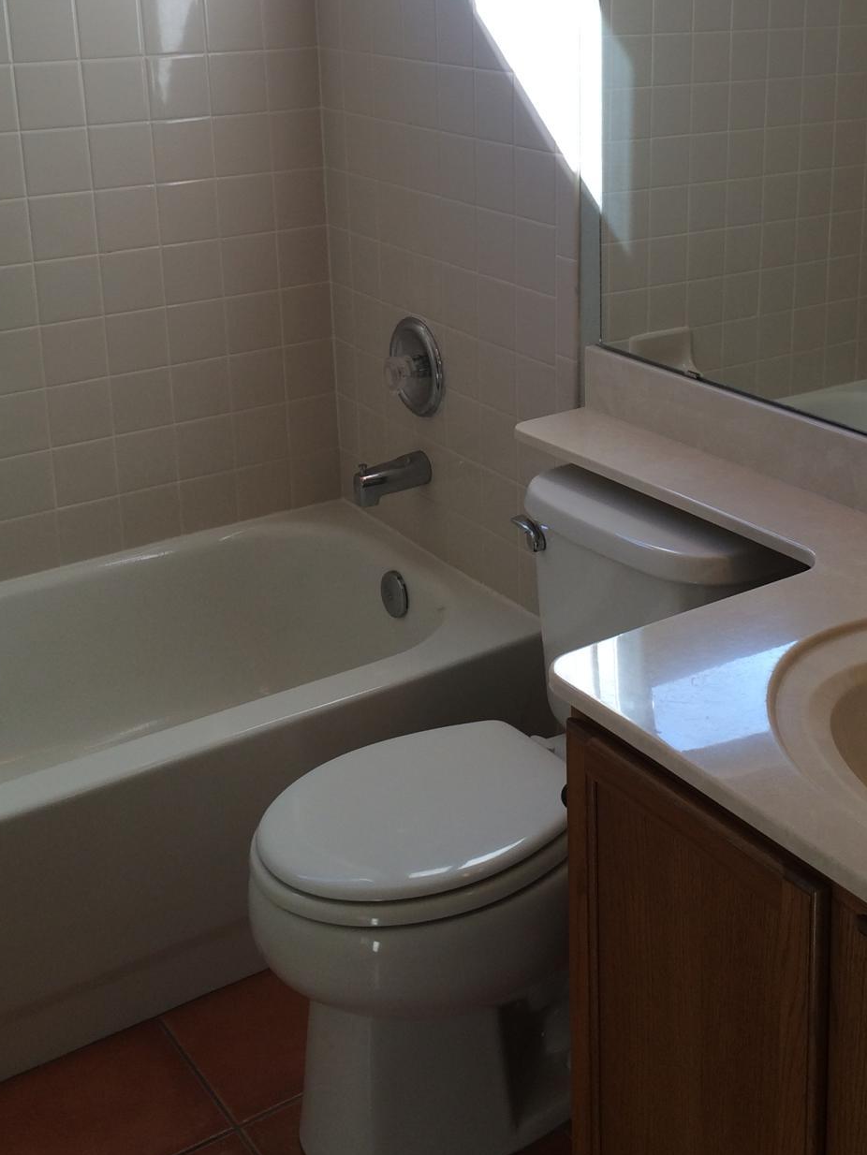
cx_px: 582
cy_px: 319
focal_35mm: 47
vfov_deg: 39.6
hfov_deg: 30.6
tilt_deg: -14.2
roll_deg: +1.5
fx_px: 1569
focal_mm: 4.15
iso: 32
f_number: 2.2
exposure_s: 1/120
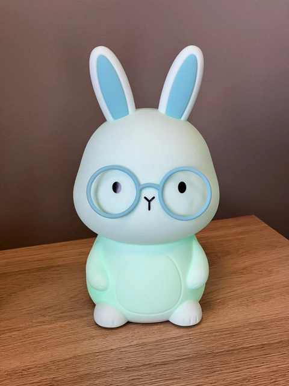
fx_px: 857
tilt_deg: -18.8
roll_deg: -0.1
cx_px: 144
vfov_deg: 25.3
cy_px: 193
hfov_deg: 19.1
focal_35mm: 77
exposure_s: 1/118
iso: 160
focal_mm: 9
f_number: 2.8
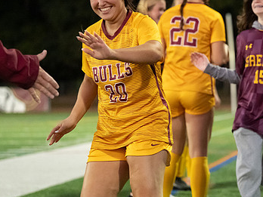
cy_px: 97
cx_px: 249
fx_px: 1330
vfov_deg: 8.5
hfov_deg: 11.2
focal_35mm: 175
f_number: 2.8
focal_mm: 86
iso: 12800
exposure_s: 1/640
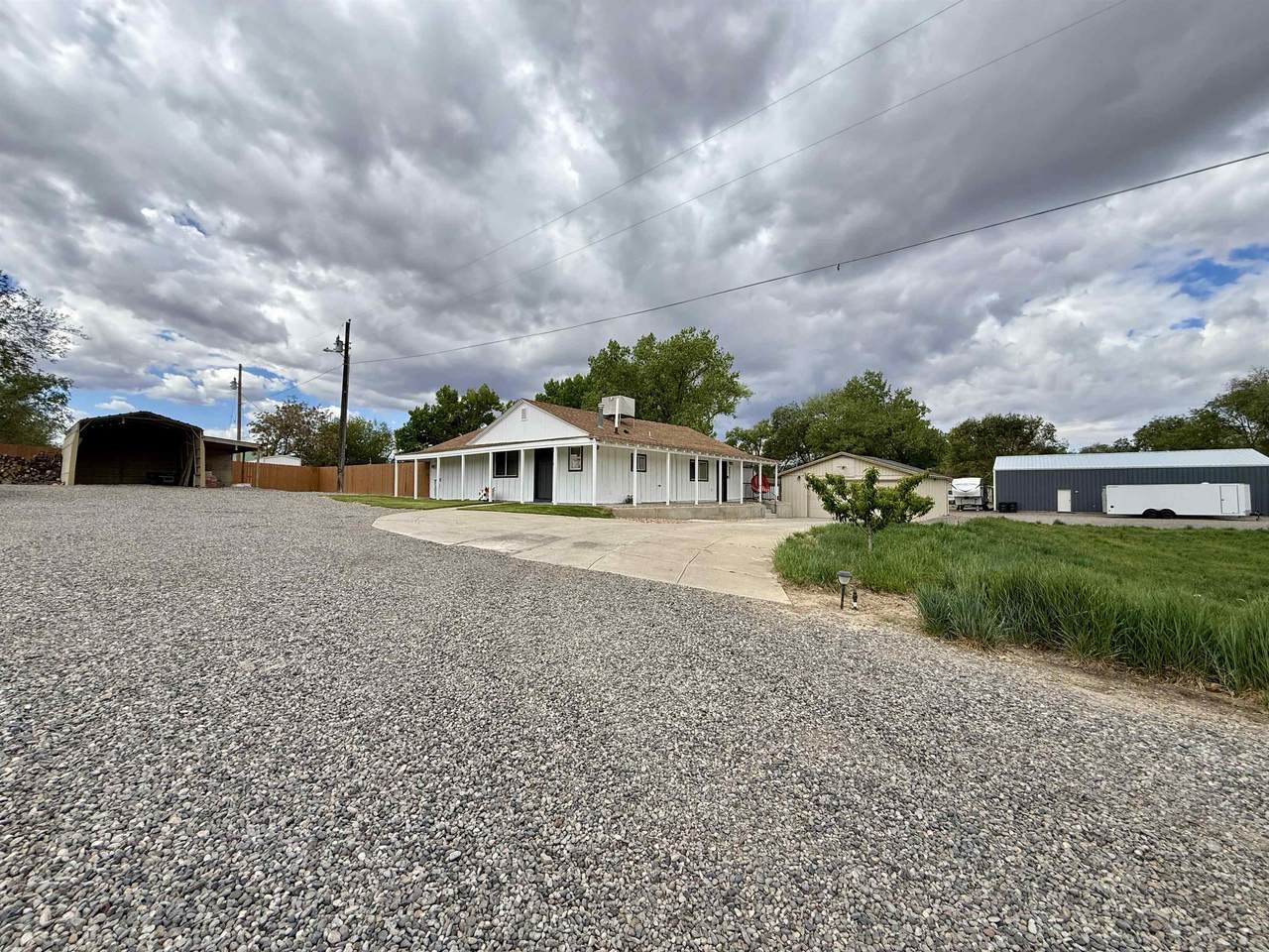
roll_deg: -0.3
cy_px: 476
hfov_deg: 102.1
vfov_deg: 85.7
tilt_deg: +2.0
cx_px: 634
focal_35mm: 14
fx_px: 513
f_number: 2.2
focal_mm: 2.22
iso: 50
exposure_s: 1/1189
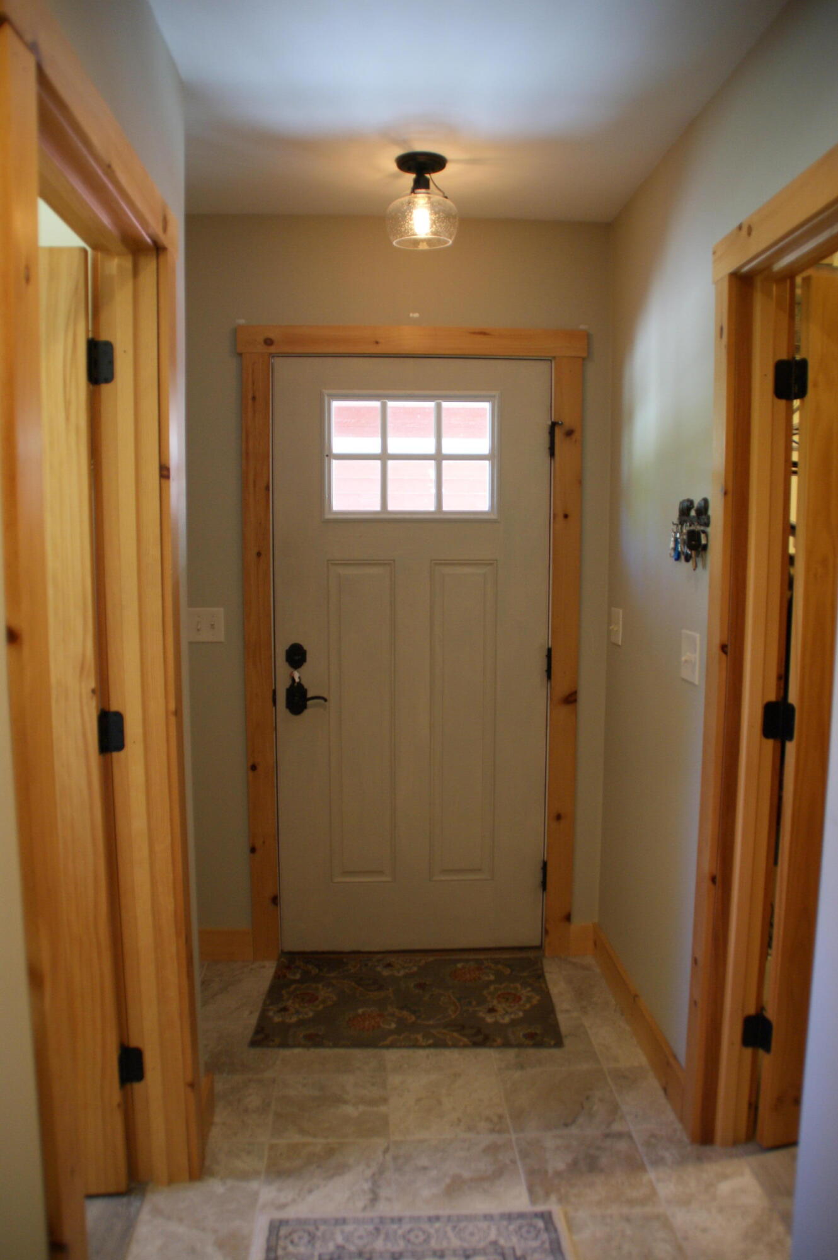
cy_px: 630
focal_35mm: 27
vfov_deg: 67.4
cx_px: 419
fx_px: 944
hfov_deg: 47.9
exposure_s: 1/30
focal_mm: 18
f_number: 3.5
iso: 400
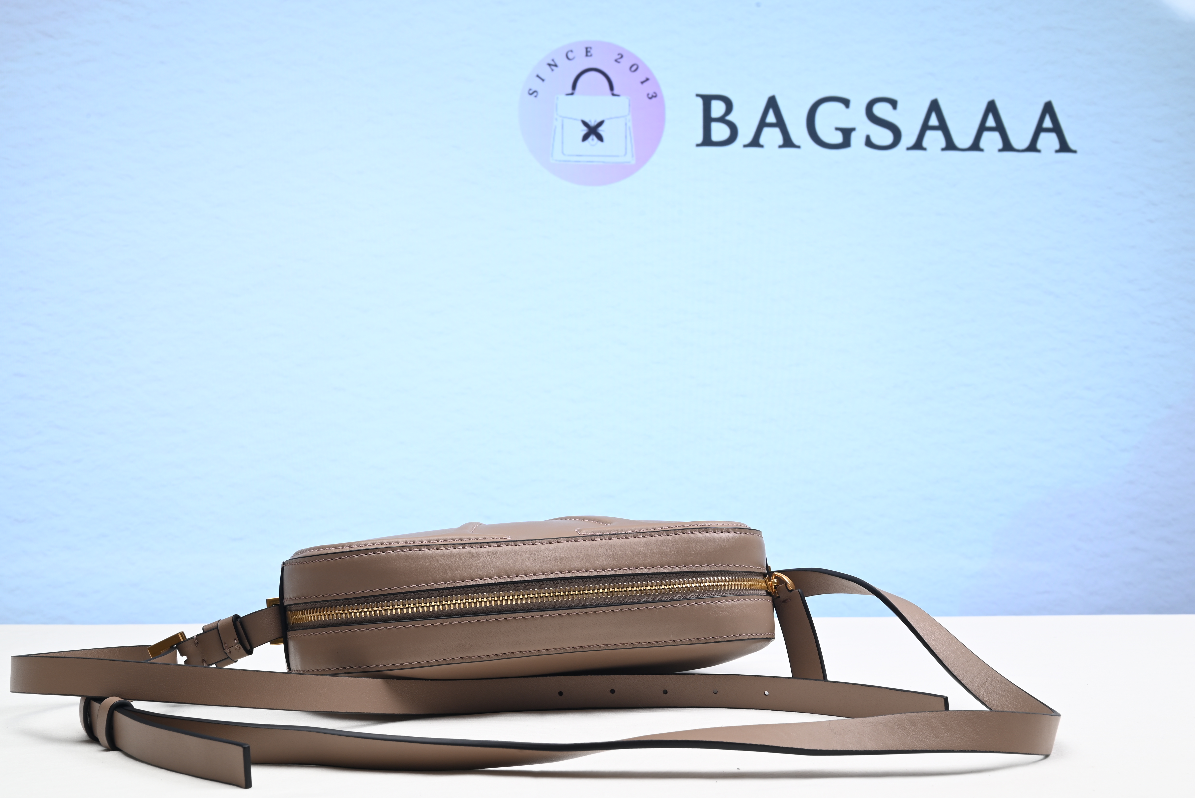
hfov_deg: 47.4
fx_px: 1361
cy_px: 399
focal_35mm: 41
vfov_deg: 32.7
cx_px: 598
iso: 100
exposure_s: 1/2
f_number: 16
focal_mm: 41
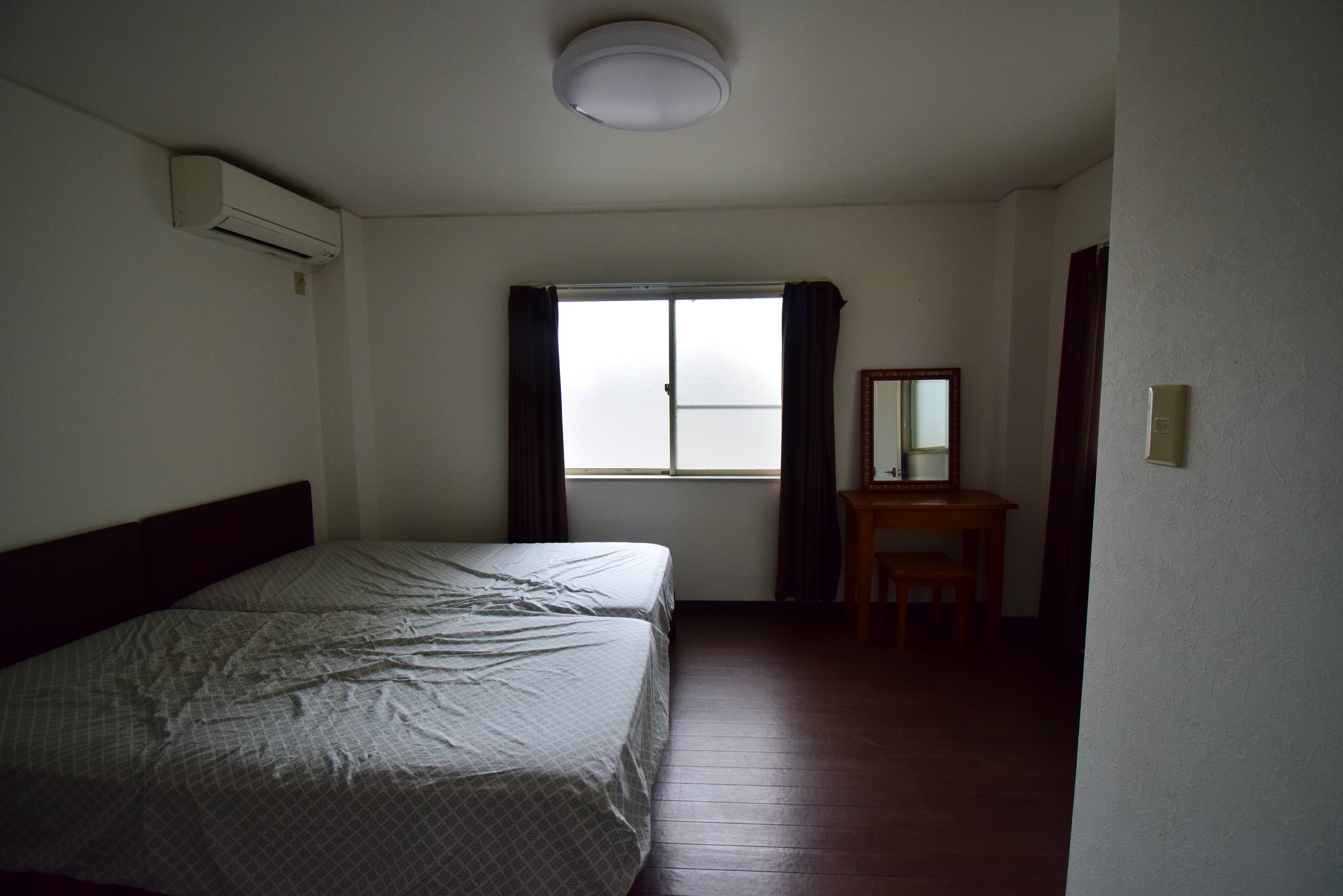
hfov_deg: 100.4
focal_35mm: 15
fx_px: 560
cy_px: 448
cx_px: 672
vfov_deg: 77.4
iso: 1000
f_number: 5.6
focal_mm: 10
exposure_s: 1/350
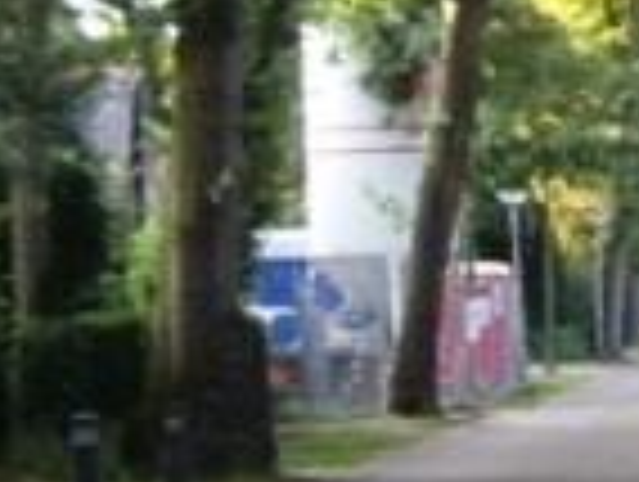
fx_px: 3162
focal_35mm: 171
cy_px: -122
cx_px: 927
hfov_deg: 11.1
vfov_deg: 8.6
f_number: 2.8
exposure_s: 1/60
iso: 200
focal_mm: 7.9
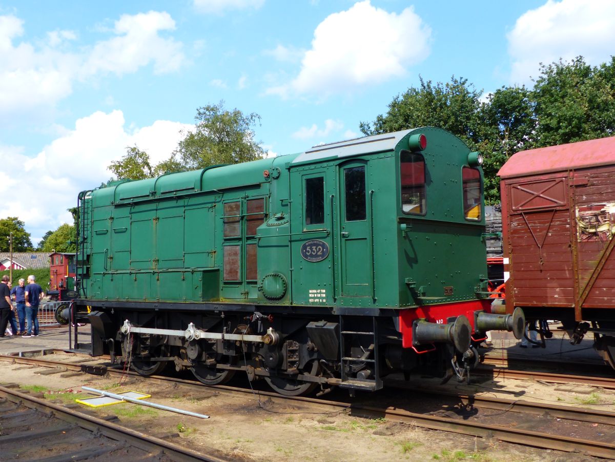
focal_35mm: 35
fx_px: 622
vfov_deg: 40.7
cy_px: 231
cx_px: 308
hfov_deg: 52.6
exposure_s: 1/640
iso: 100
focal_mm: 6.3
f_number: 4
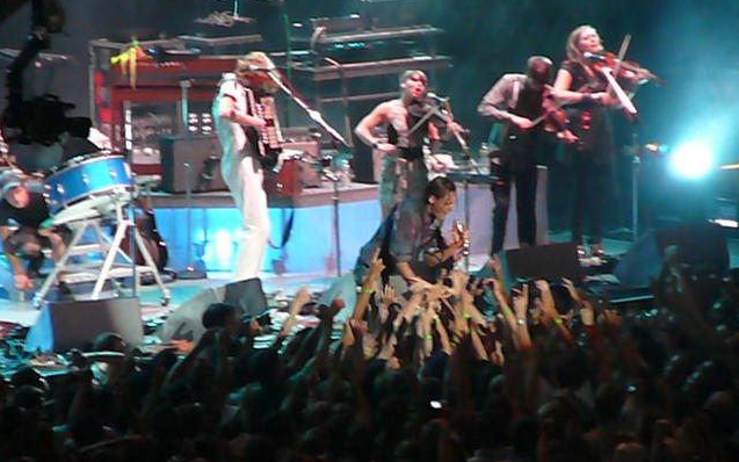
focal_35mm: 373
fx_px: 7512
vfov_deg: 3.5
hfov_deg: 5.6
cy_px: 255
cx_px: 370
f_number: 4.2
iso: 800
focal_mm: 52
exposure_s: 1/80
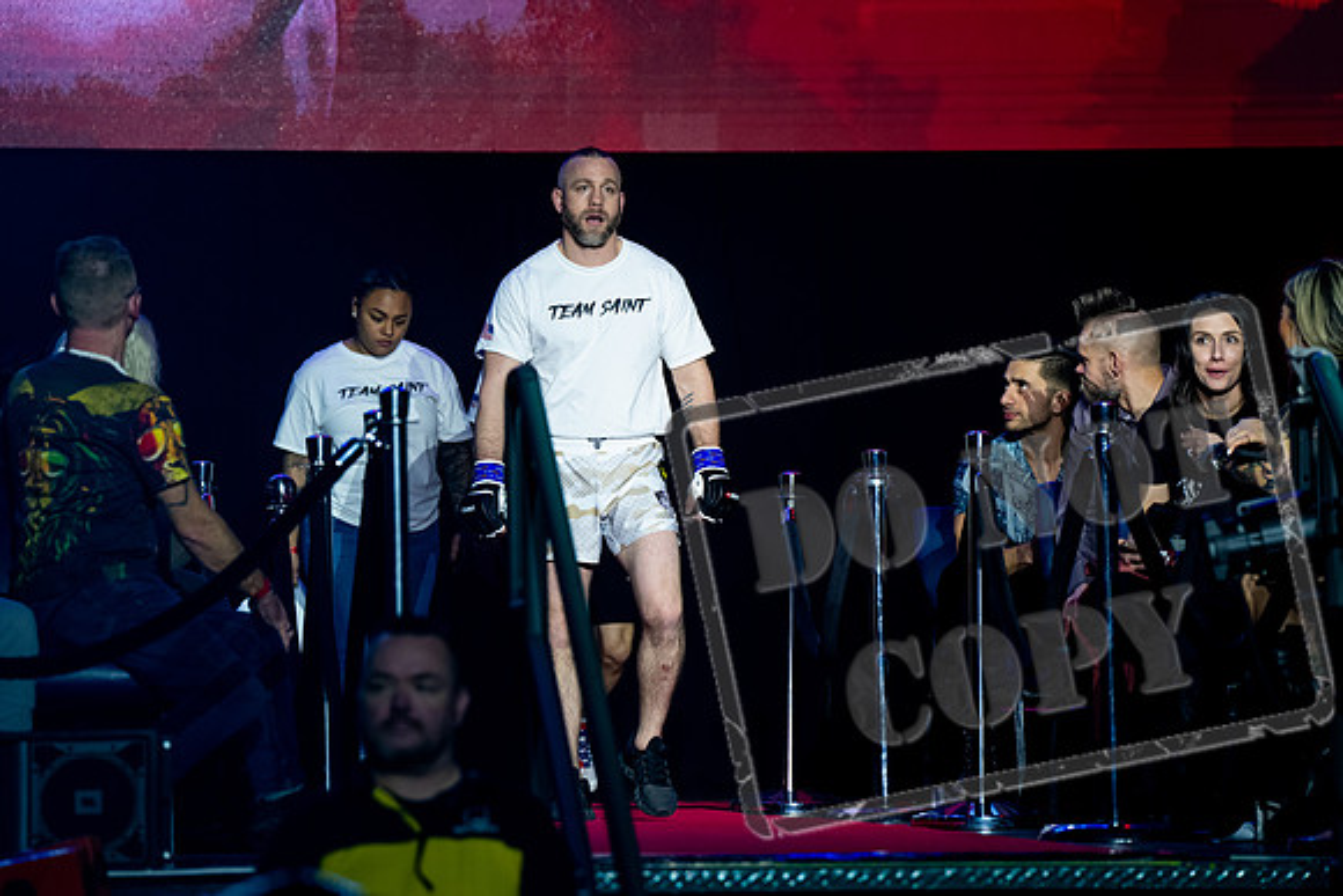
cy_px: 448
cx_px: 672
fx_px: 7647
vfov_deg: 6.7
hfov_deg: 10.0
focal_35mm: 205
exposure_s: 1/640
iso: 3200
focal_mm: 200
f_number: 4
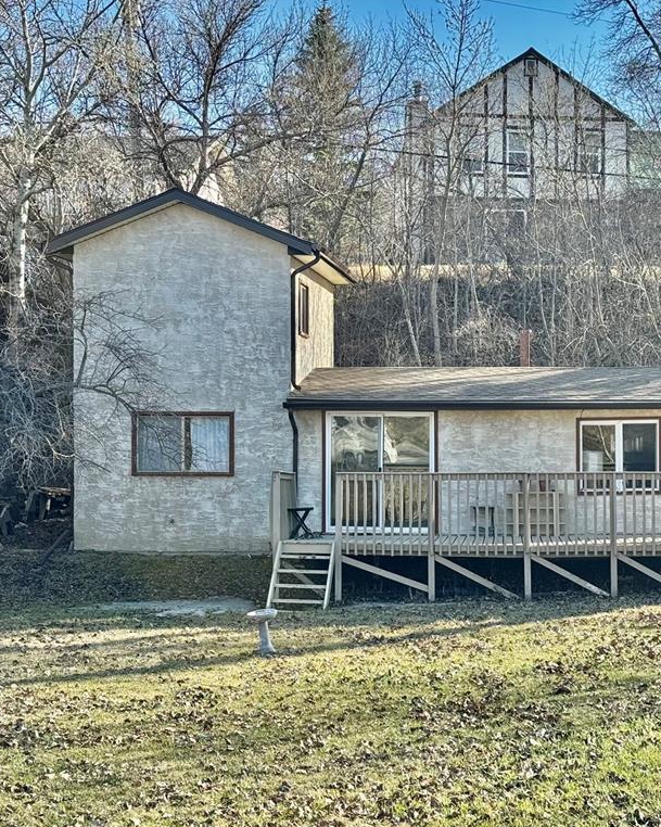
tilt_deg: +1.8
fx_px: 1542
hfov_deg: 24.1
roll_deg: +0.5
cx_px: 435
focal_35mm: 63
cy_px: 415
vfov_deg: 30.0
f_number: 1.78
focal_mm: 6.76
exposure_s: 1/980
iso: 64
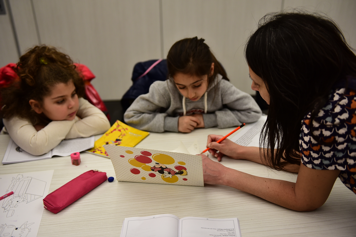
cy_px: 118
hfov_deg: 50.7
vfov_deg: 35.1
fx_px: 376
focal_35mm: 38
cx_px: 178
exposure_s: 1/500
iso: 1000
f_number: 2.8
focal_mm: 38
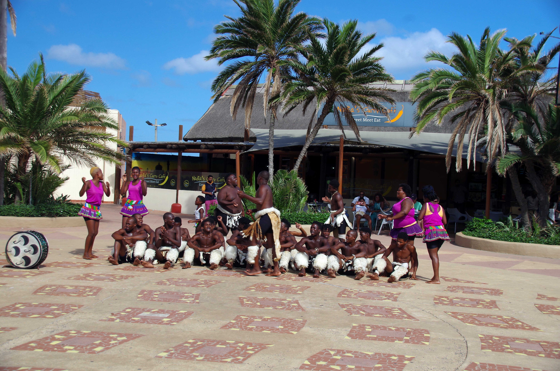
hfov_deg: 40.4
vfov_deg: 27.4
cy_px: 186
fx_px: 761
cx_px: 280
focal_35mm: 49
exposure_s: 1/125
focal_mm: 33
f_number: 6.3
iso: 100
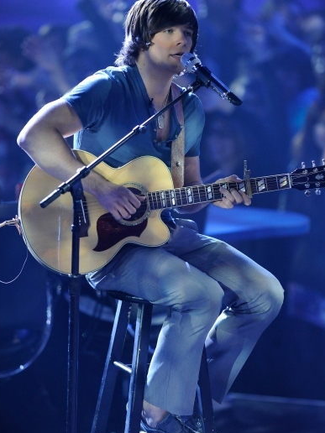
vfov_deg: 5.4
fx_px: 4569
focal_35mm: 365
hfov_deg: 4.1
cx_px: 170
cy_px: 220
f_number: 2.8
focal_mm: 300
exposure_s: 1/200
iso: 2000
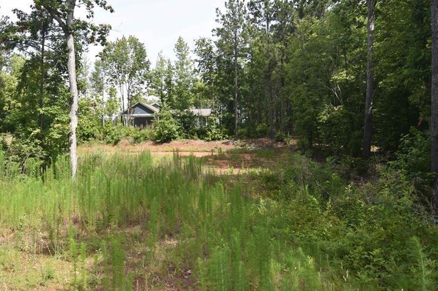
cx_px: 158
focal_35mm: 28
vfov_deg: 46.8
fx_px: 337
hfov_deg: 64.8
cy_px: 136
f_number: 5.6
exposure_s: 1/250
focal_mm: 13
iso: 100
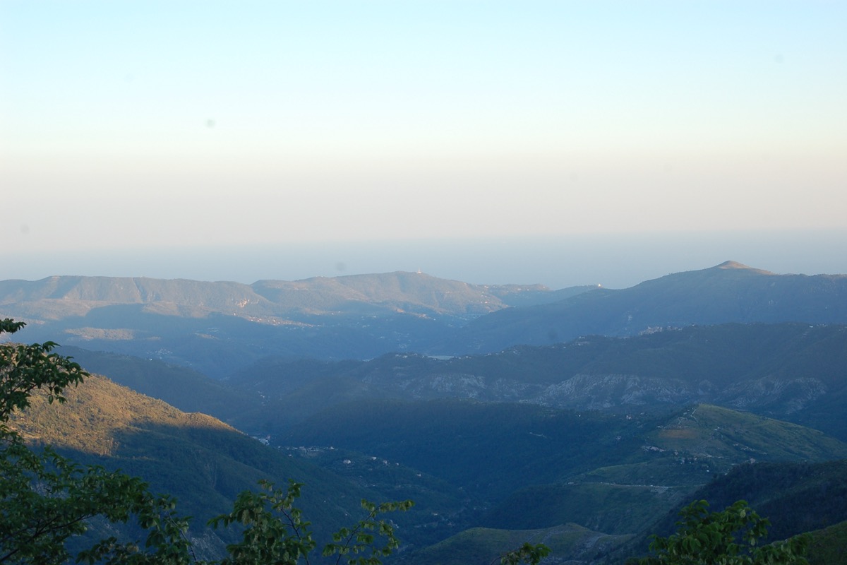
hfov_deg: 24.6
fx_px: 1941
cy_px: 282
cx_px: 424
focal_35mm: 82
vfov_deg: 16.6
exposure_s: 1/100
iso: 400
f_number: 9
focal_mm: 55
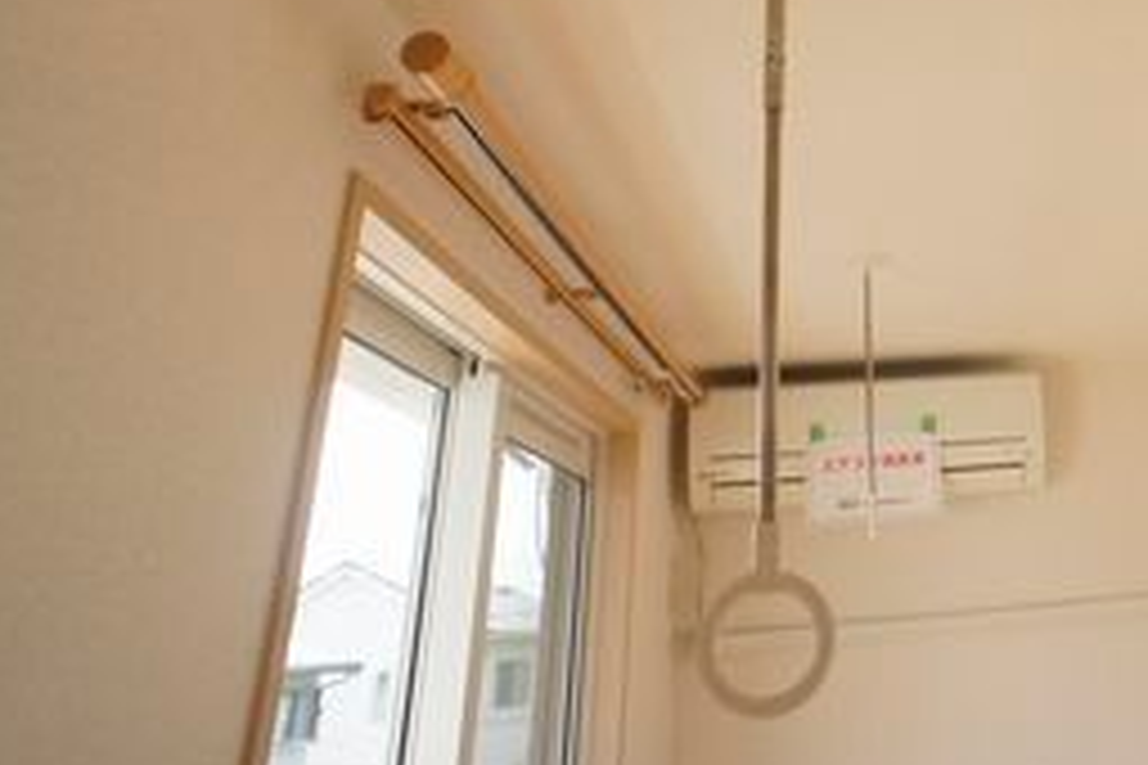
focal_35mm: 47
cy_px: 99
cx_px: 1071
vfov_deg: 27.8
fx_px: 1499
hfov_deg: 38.5
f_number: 5.6
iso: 200
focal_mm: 16
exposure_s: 1/100
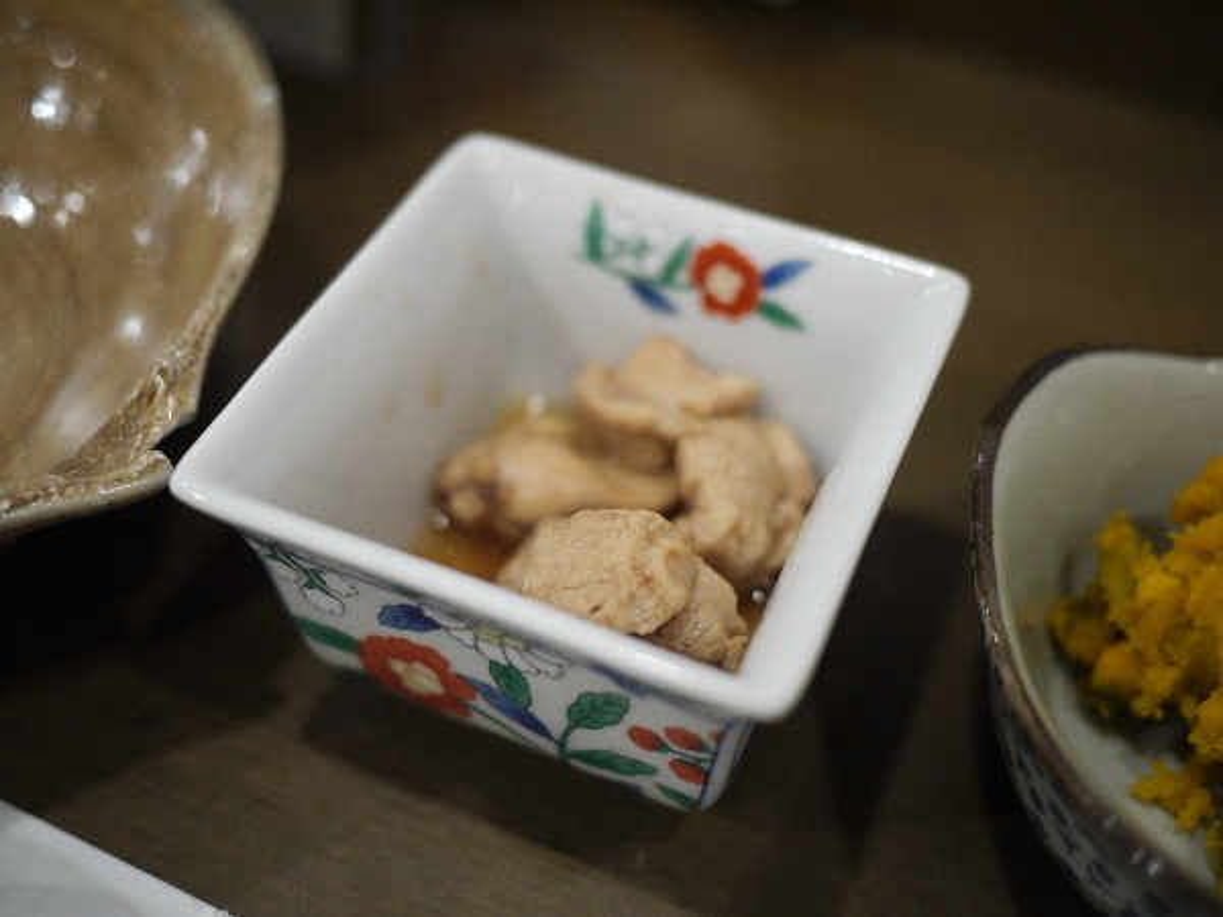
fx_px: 1413
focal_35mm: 40
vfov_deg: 36.0
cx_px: 612
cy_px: 458
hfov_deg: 46.8
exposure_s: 1/30
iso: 200
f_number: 1.7
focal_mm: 20
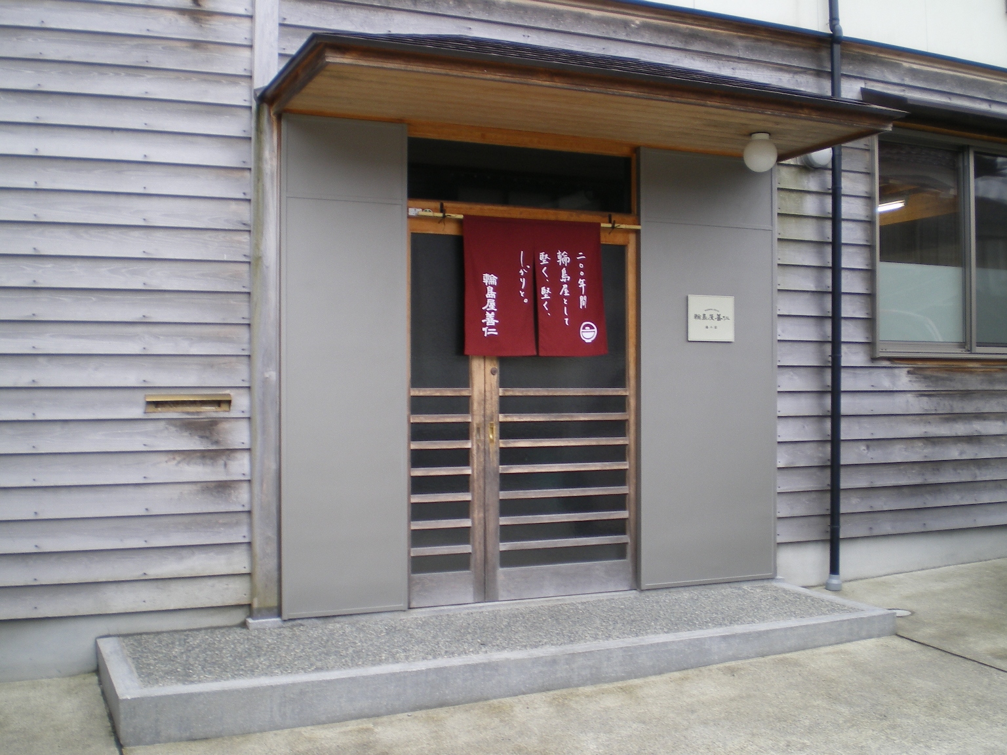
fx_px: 1105
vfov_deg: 37.7
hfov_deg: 49.0
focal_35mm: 38
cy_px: 378
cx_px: 504
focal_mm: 6.3
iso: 64
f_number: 3.1
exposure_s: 1/80
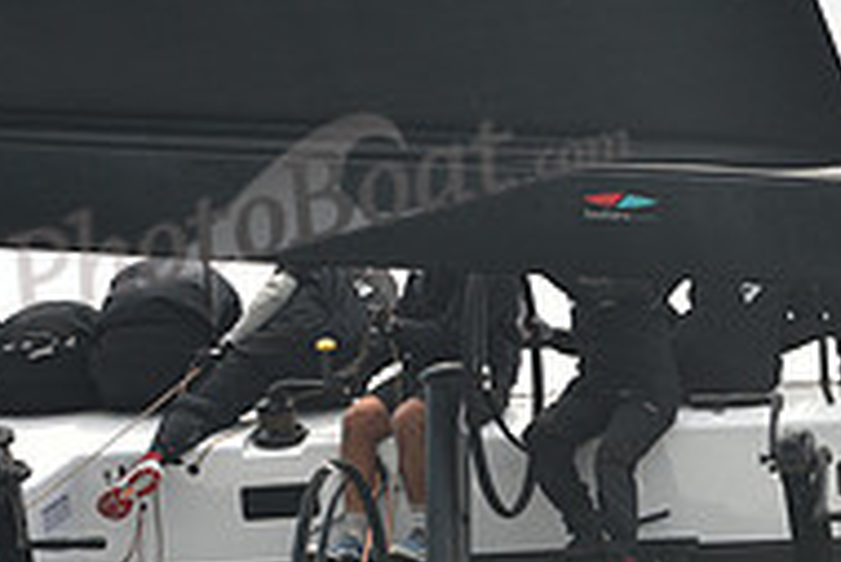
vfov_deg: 6.4
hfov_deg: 9.5
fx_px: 5003
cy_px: 374
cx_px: 863
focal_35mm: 214
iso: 250
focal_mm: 70
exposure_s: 1/640
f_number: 4.5
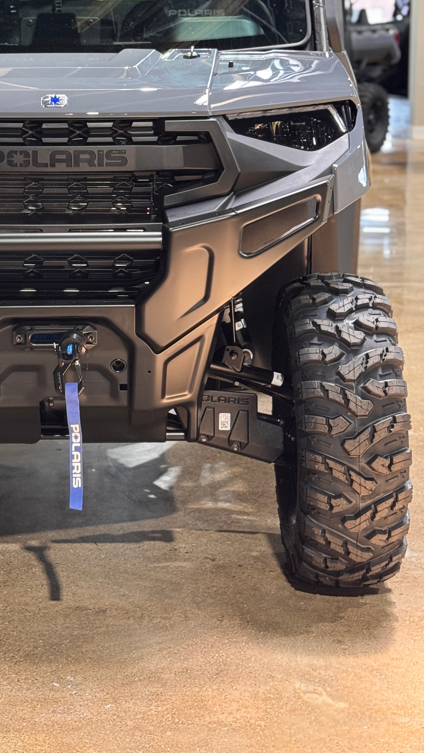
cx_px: 78
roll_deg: +0.3
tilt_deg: -7.3
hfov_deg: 15.8
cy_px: 229
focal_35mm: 76
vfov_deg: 27.6
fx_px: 1519
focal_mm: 6.76
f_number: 1.78
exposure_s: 1/60
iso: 200
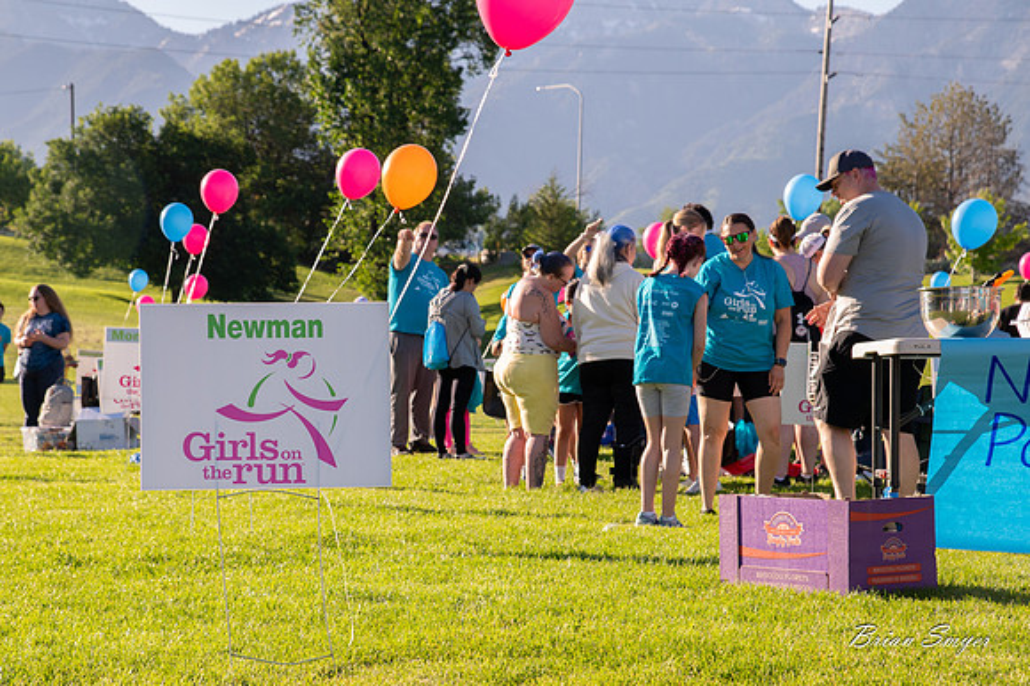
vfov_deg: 13.6
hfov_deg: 20.2
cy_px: 391
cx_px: 446
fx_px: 2883
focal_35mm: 101
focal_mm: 85
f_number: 9
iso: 500
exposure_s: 1/400
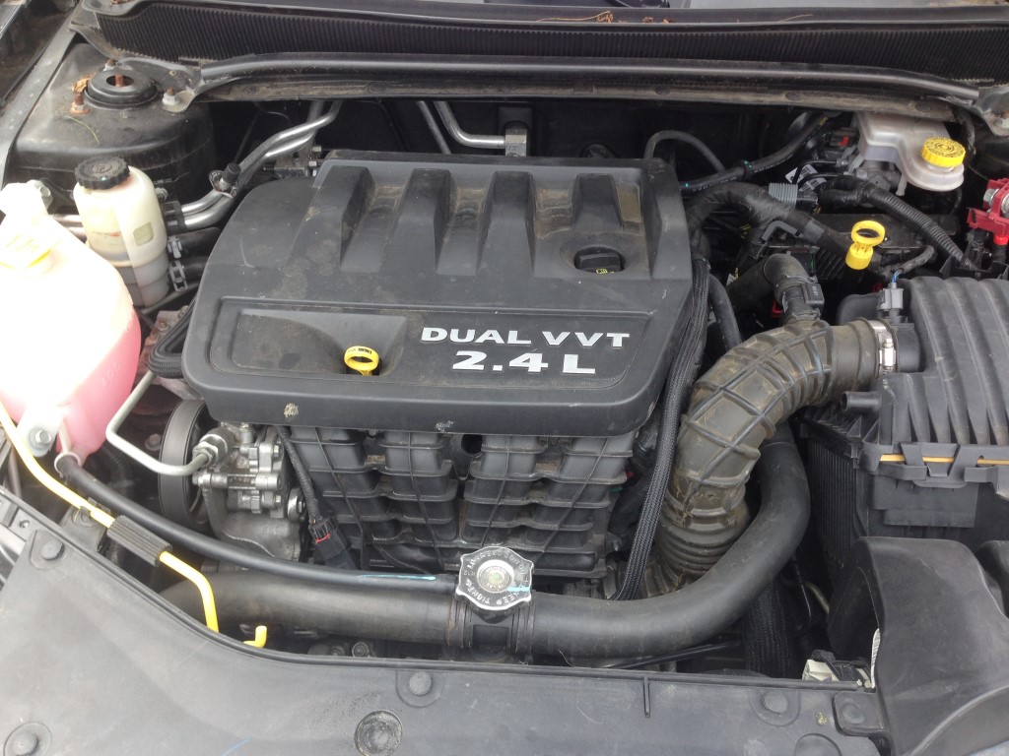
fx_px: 962
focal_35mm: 33
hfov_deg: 55.4
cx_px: 504
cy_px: 378
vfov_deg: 42.9
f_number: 2.4
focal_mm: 4.12
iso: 50
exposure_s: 1/157
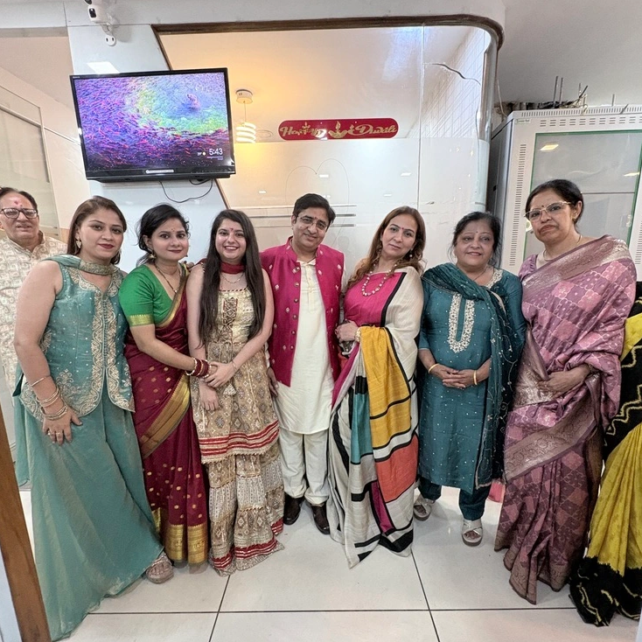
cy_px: 335
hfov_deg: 84.0
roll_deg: +0.8
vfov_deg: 83.9
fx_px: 357
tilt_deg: -11.3
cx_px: 322
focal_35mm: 17
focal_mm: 2.22
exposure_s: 1/50
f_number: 2.2
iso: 400
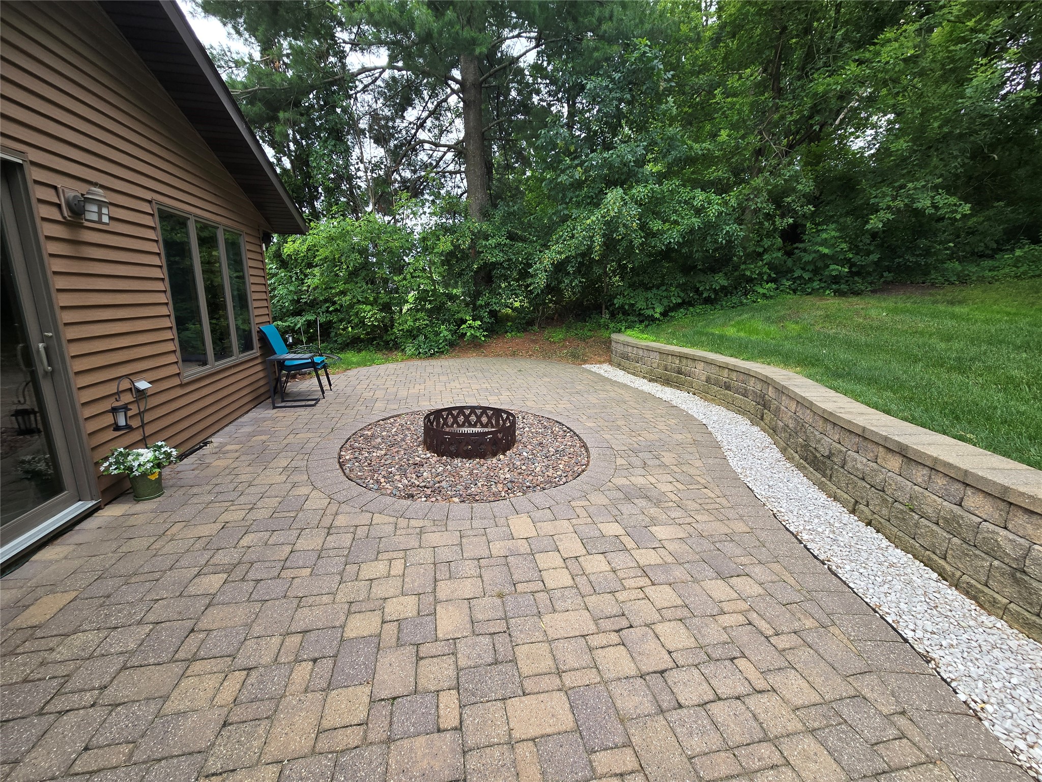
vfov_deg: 89.9
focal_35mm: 13
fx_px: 391
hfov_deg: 106.2
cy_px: 391
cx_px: 521
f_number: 2.2
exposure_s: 1/139
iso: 50
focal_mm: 2.2
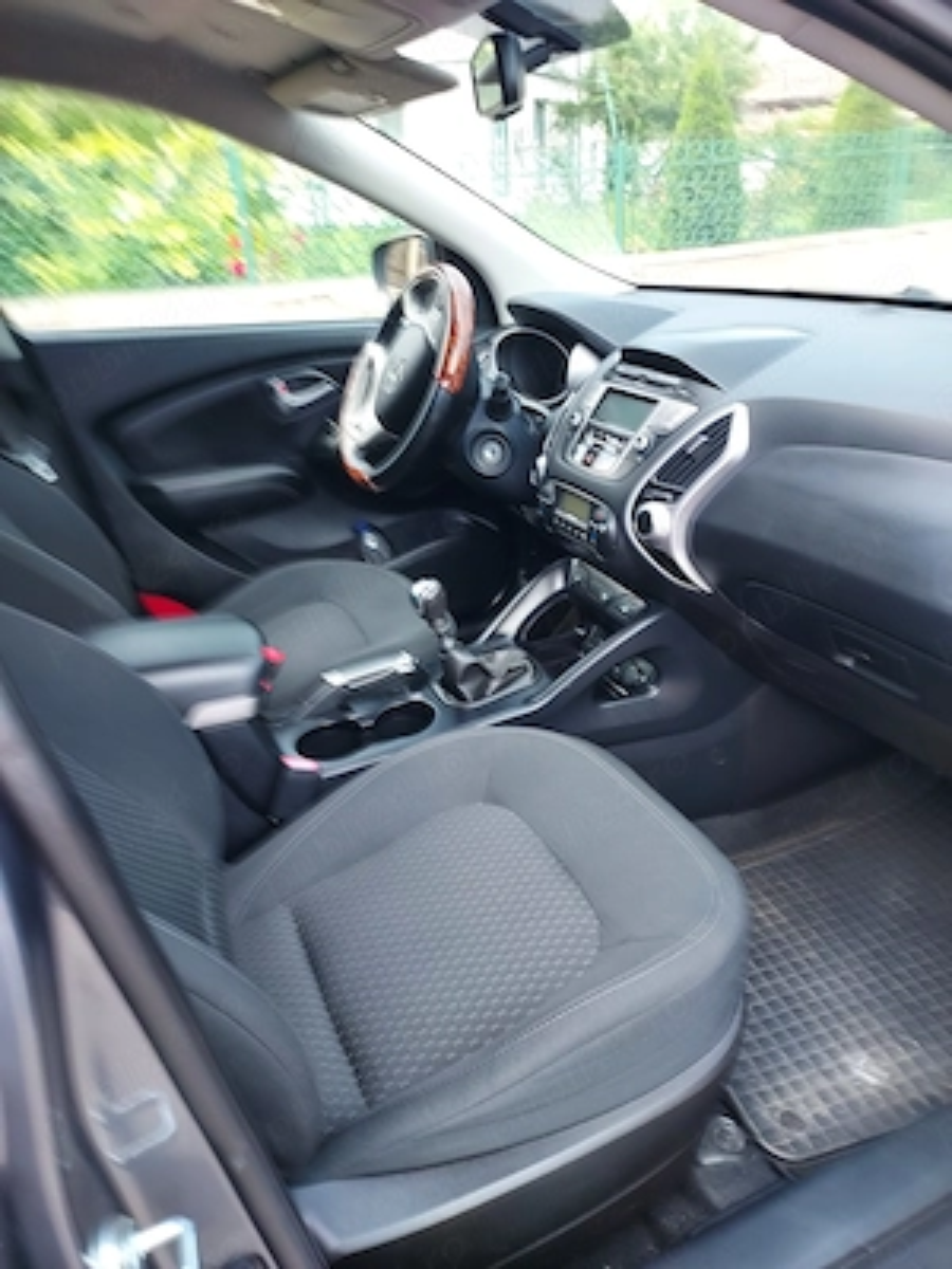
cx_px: 476
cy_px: 634
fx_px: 880
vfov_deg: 71.6
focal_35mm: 24
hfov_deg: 56.8
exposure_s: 1/50
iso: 80
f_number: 1.8
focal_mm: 4.6
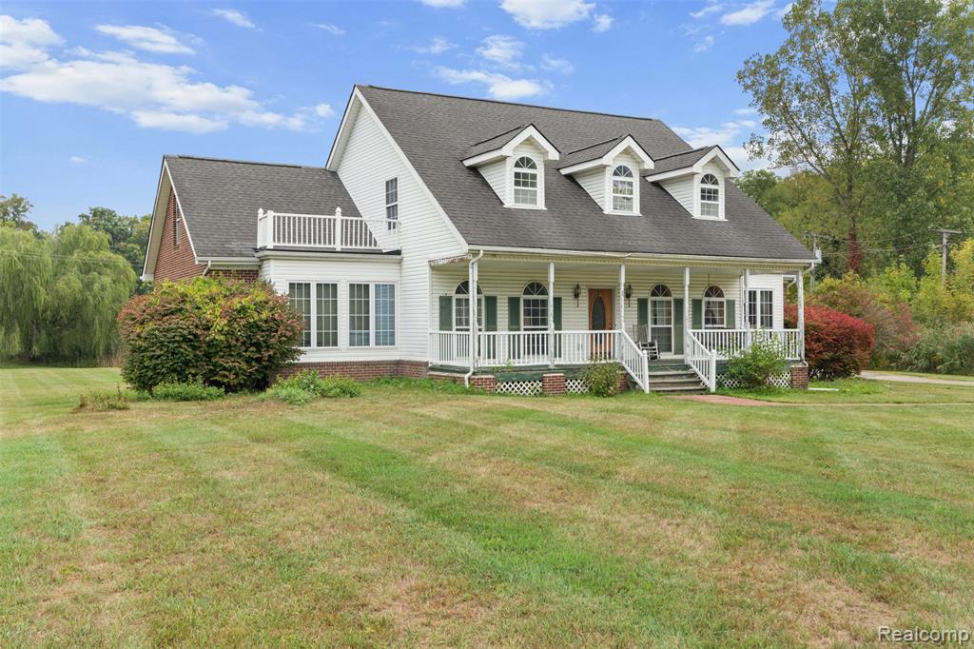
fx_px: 947
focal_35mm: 35
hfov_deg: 54.4
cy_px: 324
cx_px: 487
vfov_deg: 37.8
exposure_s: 1/60
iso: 400
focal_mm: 35
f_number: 8
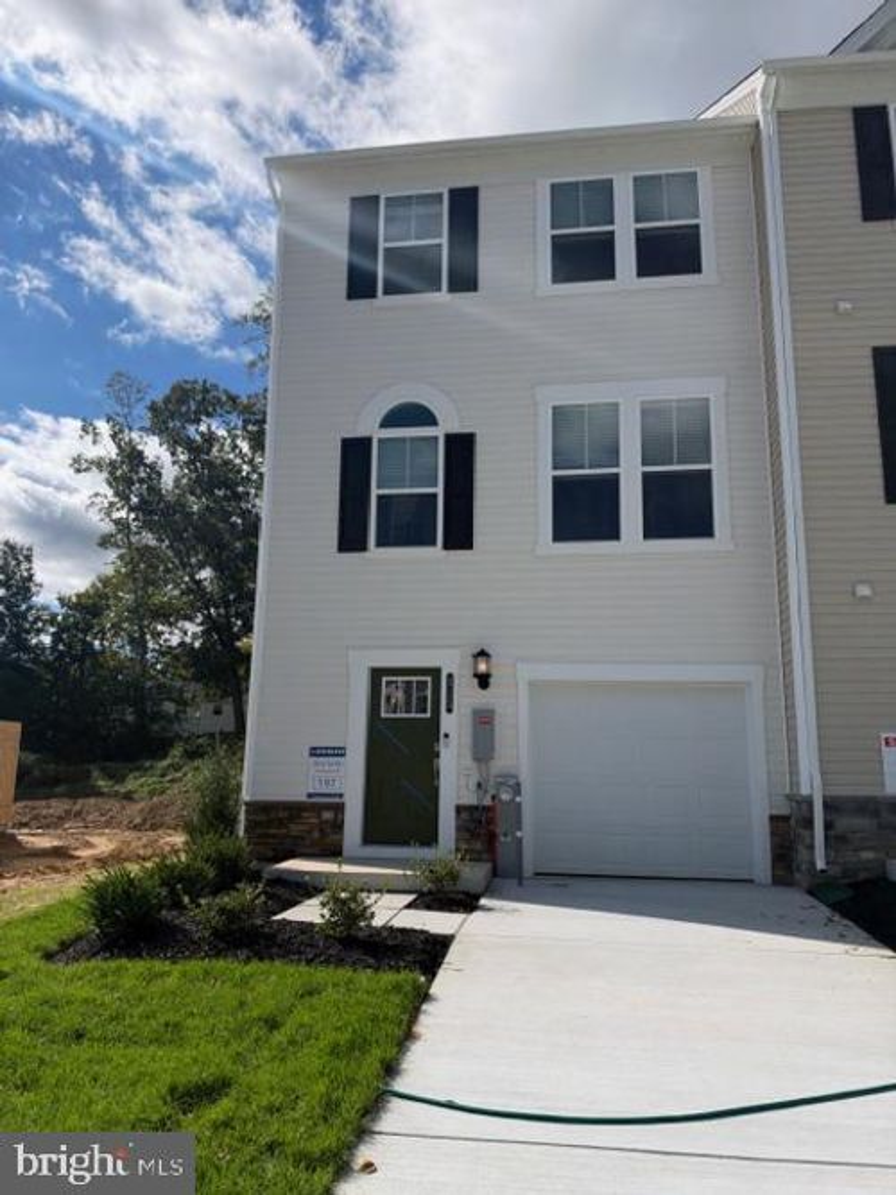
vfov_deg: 71.6
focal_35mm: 24
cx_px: 448
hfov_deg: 56.8
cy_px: 598
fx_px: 829
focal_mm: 6.93
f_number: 1.8
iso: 80
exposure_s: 1/7874
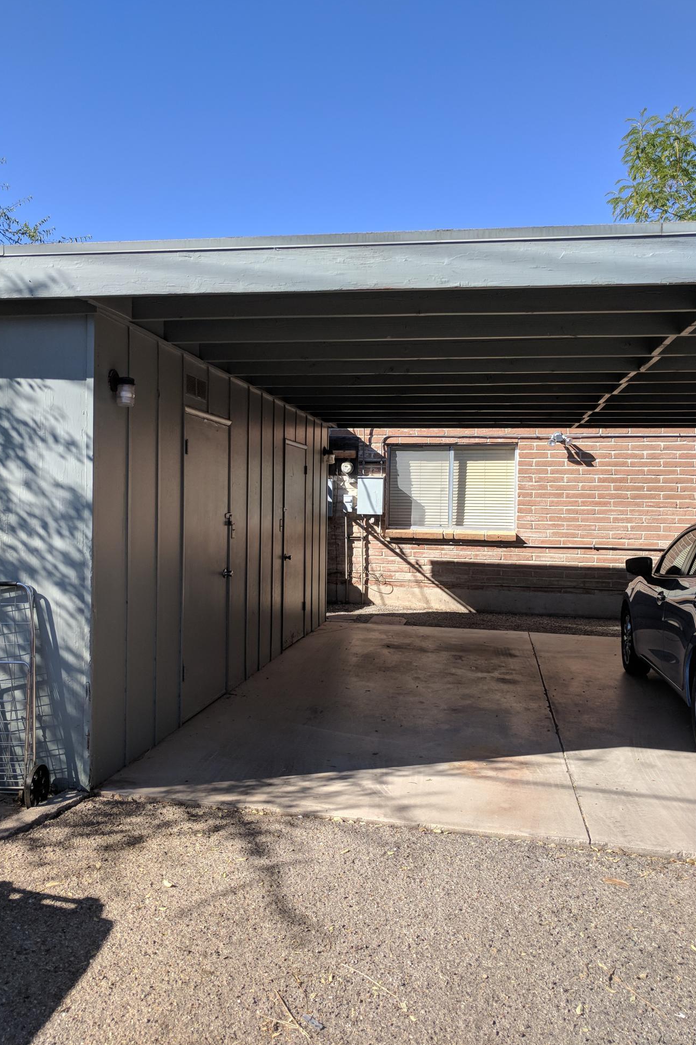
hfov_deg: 46.3
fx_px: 812
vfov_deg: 65.5
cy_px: 512
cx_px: 313
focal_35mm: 28
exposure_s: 1/1149
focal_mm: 4.67
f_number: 2
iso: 53
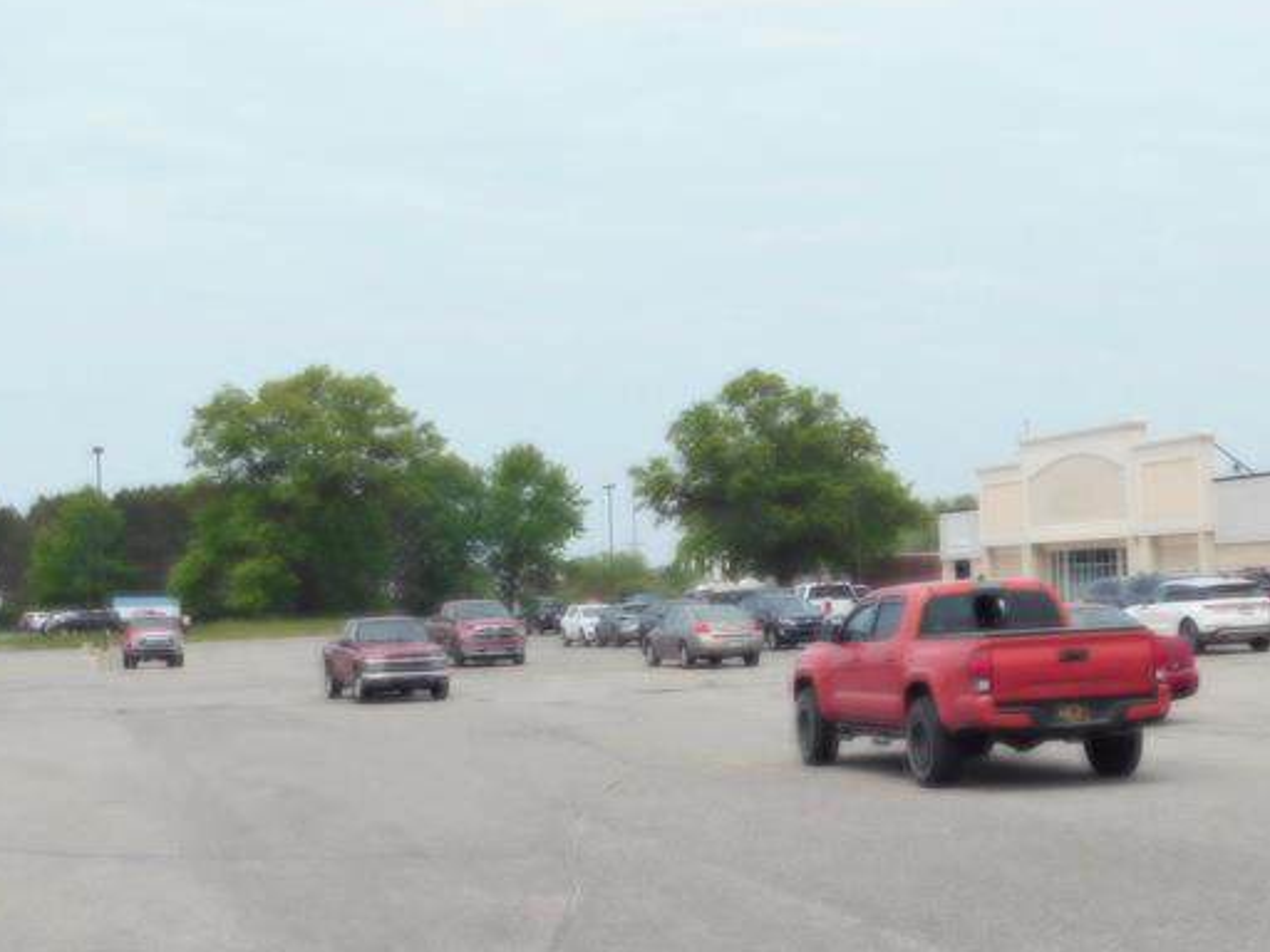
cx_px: 642
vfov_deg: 24.4
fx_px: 2201
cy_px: 404
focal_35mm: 60
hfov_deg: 32.2
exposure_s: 1/500
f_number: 6.4
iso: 125
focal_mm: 5.3
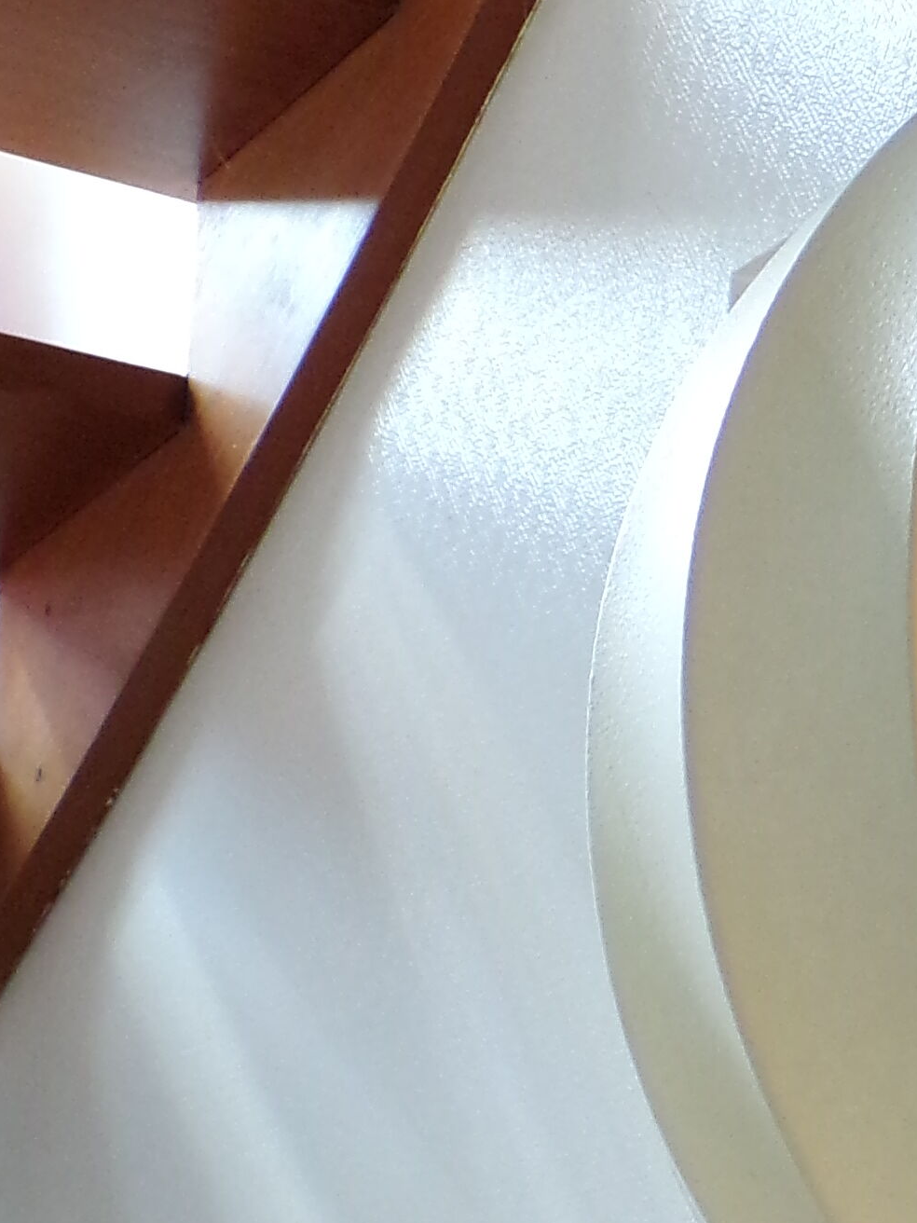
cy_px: 587
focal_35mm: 130
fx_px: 4592
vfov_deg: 15.2
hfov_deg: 10.9
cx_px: 1472
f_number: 3.3
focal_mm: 6.6
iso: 200
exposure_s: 1/34
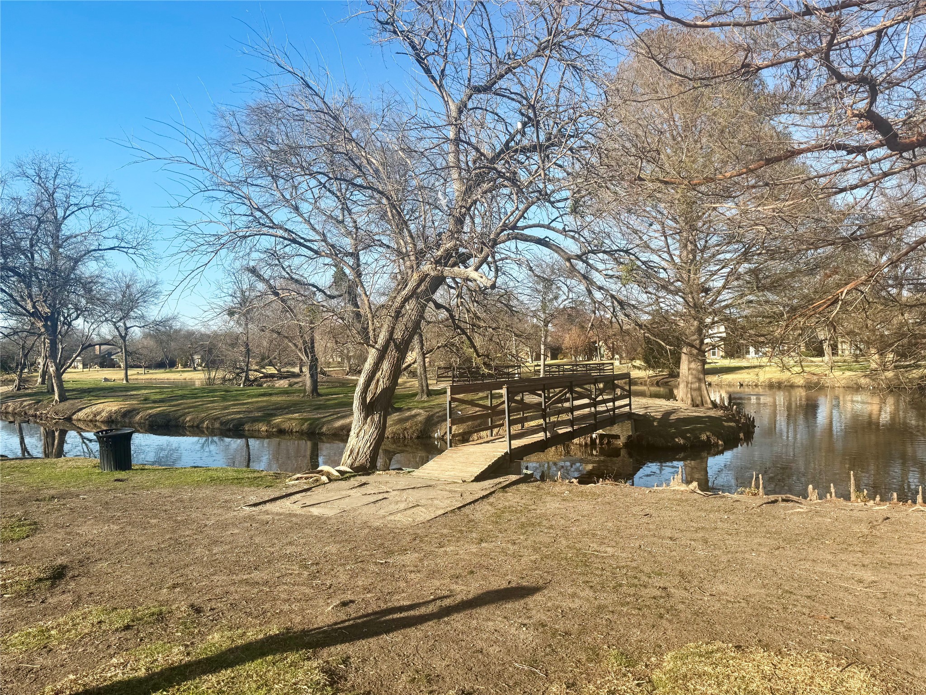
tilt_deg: +1.1
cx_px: 463
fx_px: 642
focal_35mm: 24
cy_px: 348
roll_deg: +0.6
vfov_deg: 56.8
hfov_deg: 71.6
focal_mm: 6.76
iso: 80
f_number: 1.78
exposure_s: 1/2604
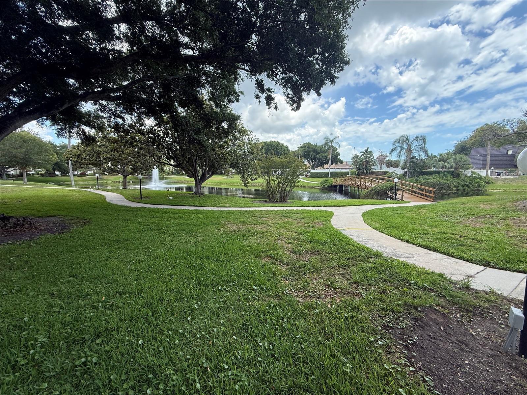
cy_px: 198
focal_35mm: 14
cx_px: 264
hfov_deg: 102.1
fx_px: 213
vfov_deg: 85.7
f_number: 2.2
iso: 64
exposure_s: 1/672
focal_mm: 2.22
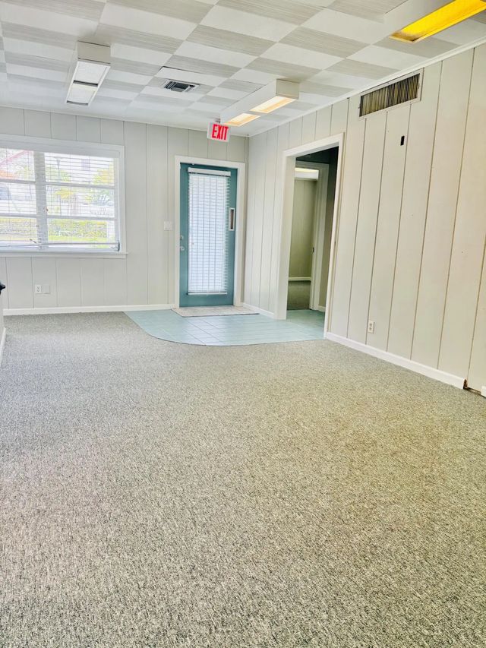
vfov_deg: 71.6
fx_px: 449
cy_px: 324
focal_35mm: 24
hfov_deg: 56.8
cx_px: 243
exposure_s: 1/180
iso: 160
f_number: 1.78
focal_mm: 6.76
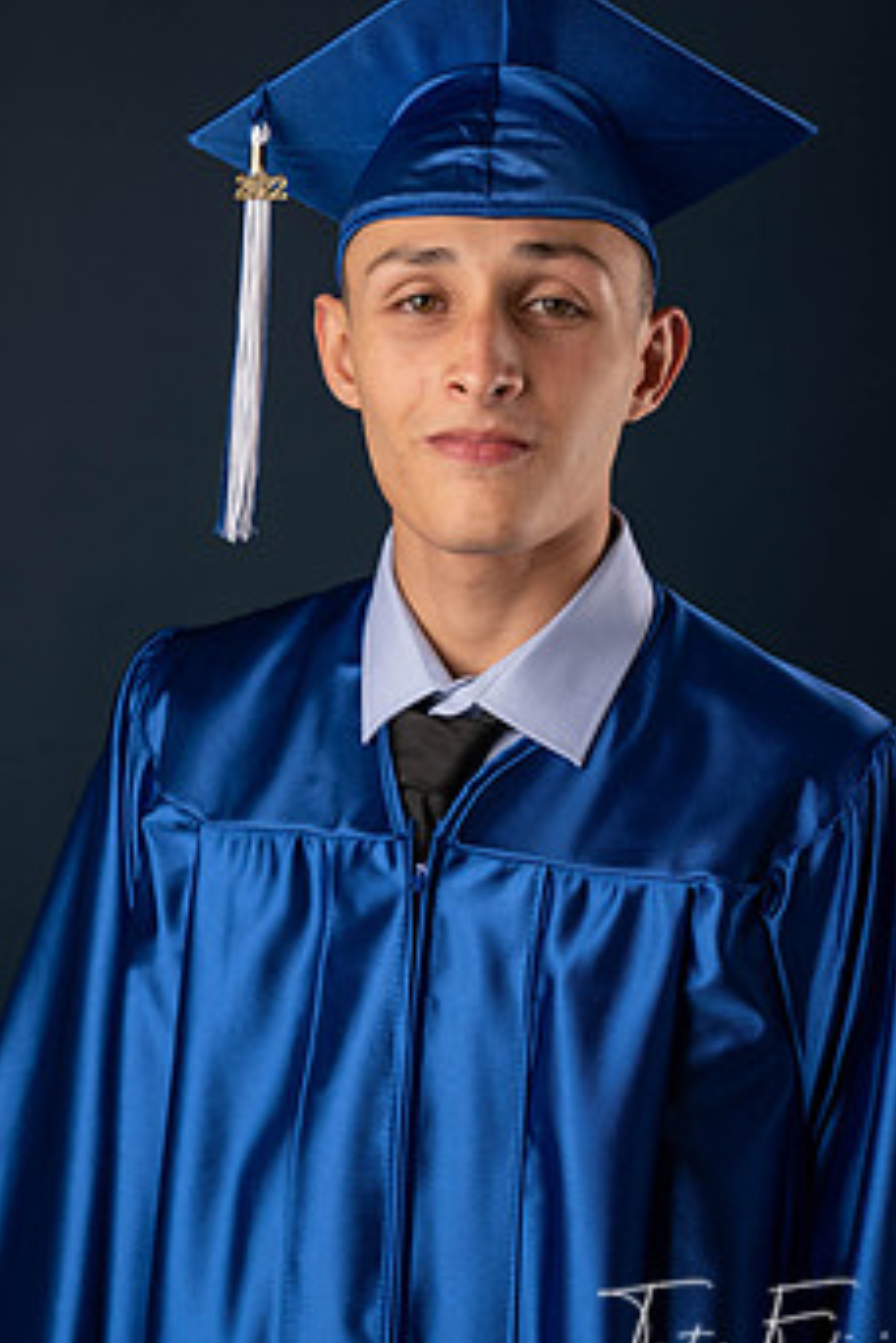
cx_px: 432
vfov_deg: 22.1
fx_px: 3434
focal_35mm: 92
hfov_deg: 14.9
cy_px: 597
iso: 200
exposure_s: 1/100
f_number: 5.6
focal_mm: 70
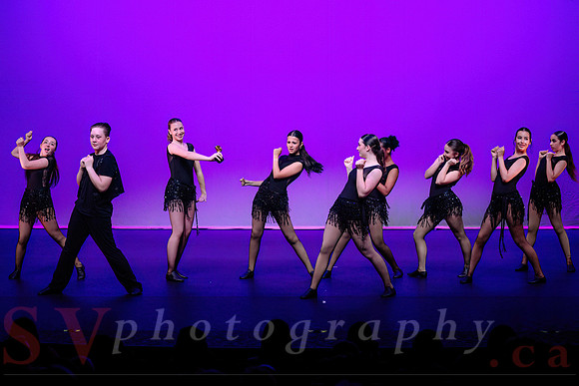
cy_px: 155
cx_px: 281
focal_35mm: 106
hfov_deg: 19.2
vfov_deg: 12.9
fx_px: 1708
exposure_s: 1/800
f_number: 2.8
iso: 1250
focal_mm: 86
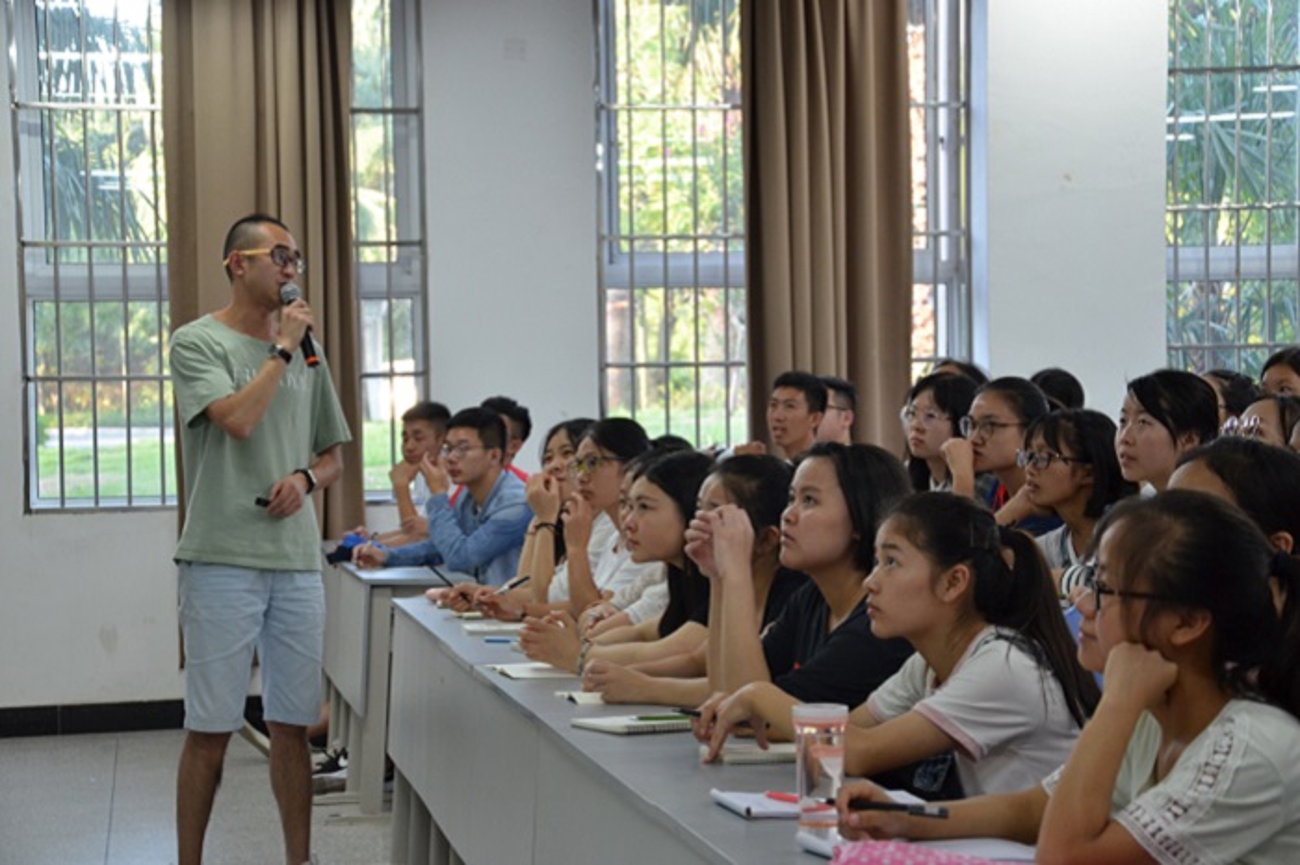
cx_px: 650
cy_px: 432
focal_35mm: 87
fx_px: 3140
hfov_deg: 23.4
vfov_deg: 15.7
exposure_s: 1/60
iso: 1100
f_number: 5
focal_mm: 58
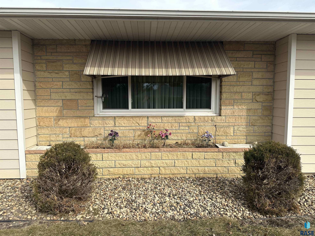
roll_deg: -0.4
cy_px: 118
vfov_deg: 56.8
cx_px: 158
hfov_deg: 71.6
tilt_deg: -3.8
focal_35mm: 24
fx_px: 218
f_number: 1.78
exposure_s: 1/2967
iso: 80
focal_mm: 6.86
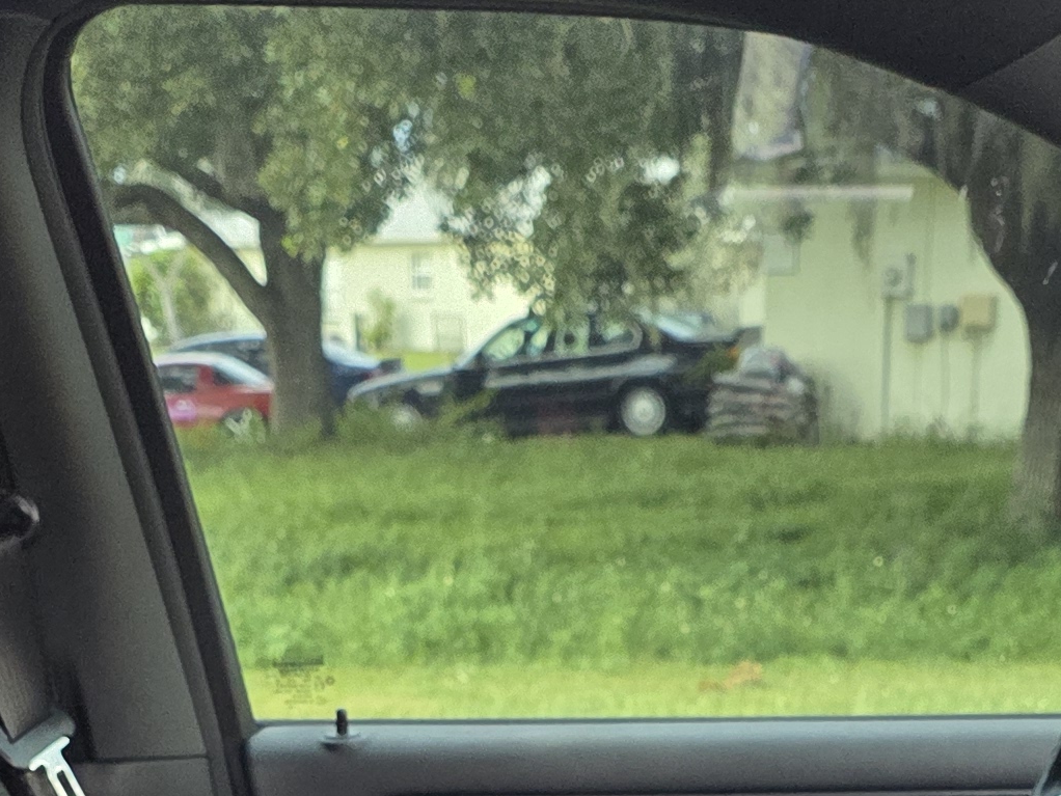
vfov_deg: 15.0
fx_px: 2759
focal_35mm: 90
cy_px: 1266
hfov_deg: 21.8
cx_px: 496
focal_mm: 6.3
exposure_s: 1/120
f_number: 1.7
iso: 250
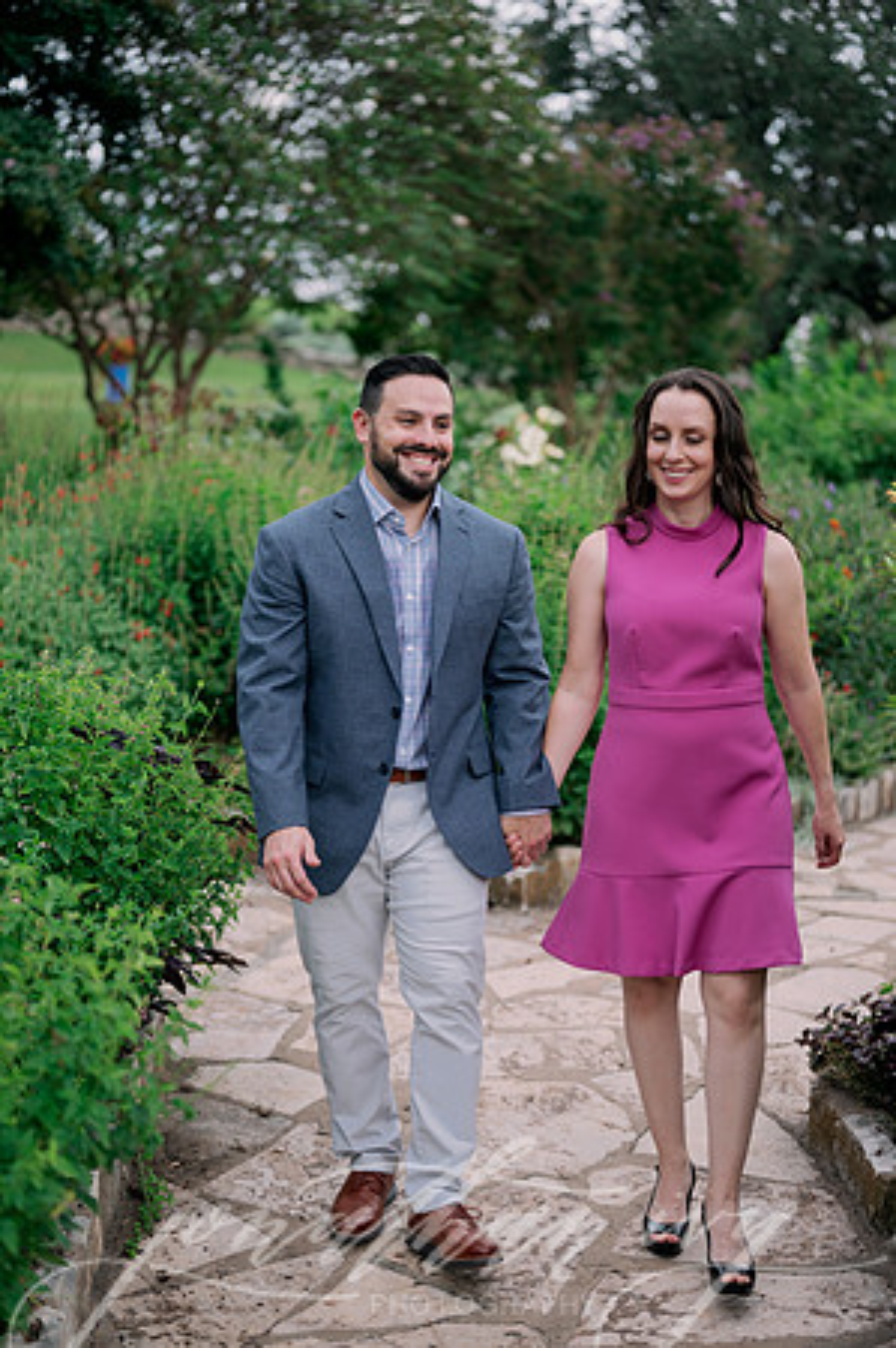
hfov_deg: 26.9
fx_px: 1871
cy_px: 674
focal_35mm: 50
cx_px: 448
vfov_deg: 39.6
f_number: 2
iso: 160
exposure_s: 1/800
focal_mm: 50
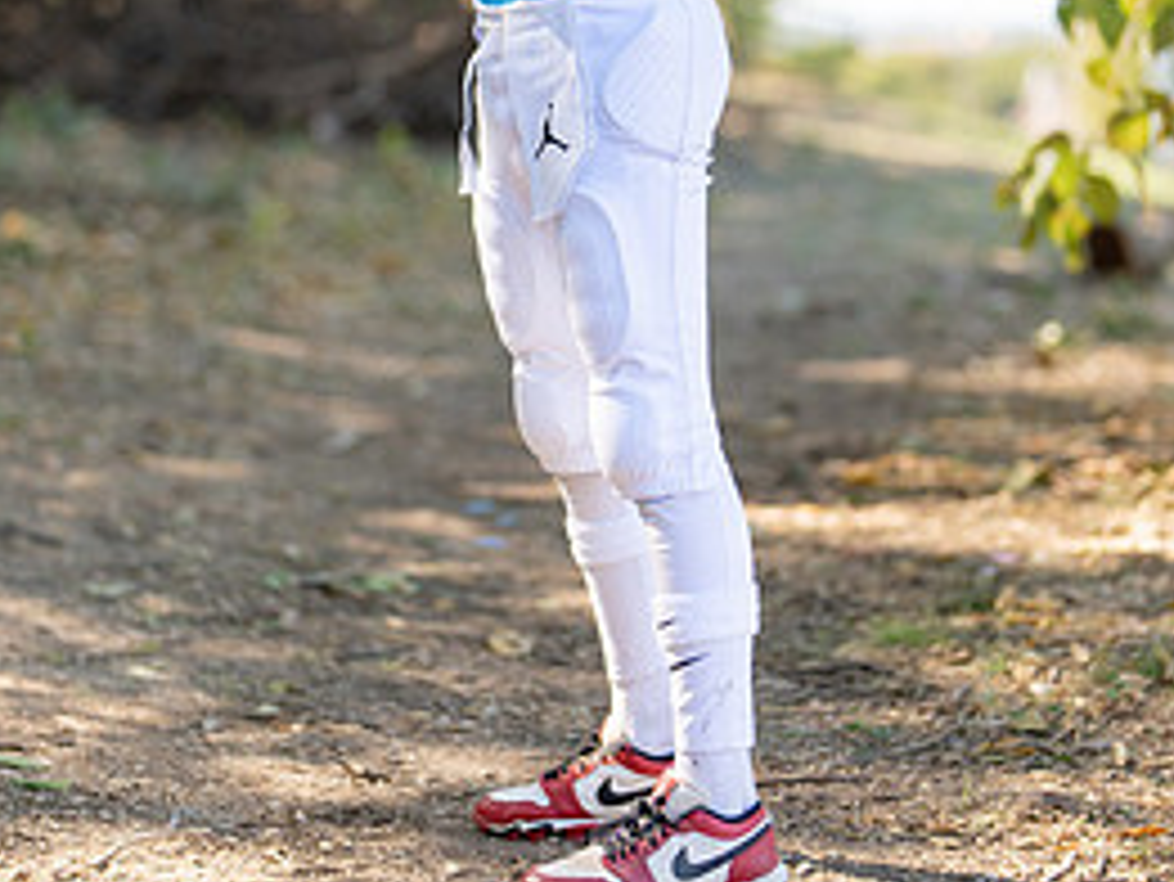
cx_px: 581
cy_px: 194
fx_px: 4377
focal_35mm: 129
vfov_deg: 11.5
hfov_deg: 15.3
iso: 100
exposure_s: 1/1600
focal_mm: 50
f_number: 1.2
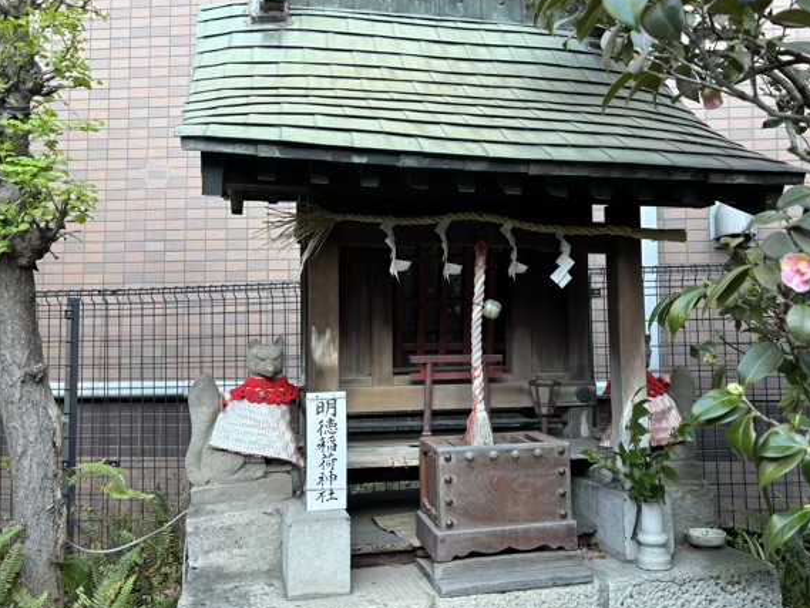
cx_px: 448
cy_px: 295
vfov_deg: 44.2
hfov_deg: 56.7
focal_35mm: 32
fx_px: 749
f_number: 1.6
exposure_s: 1/121
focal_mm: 5.96
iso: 40
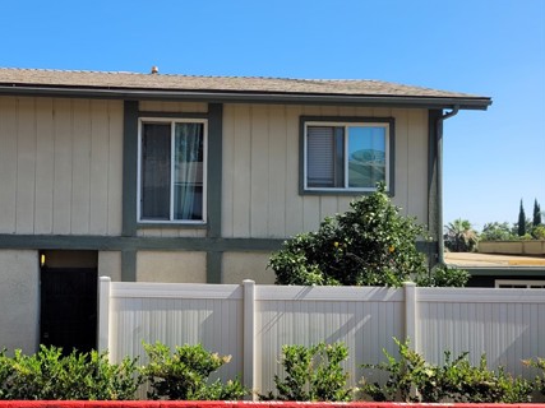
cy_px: 242
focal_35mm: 39
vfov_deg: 36.7
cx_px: 142
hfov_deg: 46.3
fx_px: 614
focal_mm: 5.4
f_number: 1.8
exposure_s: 1/1300
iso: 40
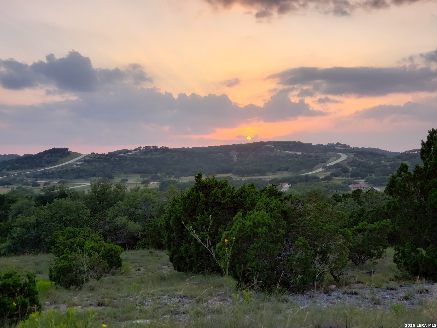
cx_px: 218
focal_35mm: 52
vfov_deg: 28.0
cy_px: 164
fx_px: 656
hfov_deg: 36.8
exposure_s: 1/134
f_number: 2.4
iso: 32
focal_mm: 6
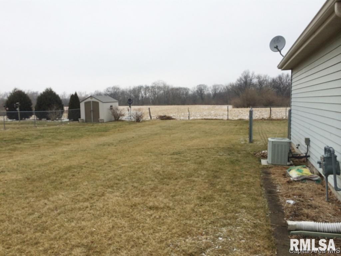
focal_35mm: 30
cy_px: 128
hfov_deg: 59.9
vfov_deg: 46.8
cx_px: 170
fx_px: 296
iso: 32
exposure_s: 1/746
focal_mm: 4.12
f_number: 2.2
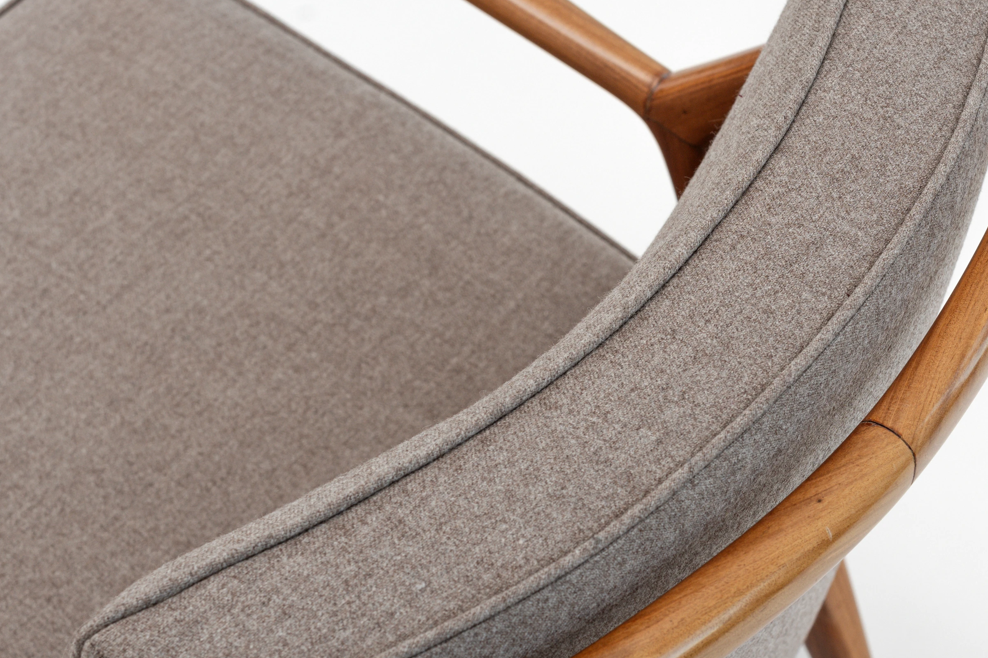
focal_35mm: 80
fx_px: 2195
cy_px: 389
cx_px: 576
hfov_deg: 25.3
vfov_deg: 17.1
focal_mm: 50
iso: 250
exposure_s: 1/60
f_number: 8
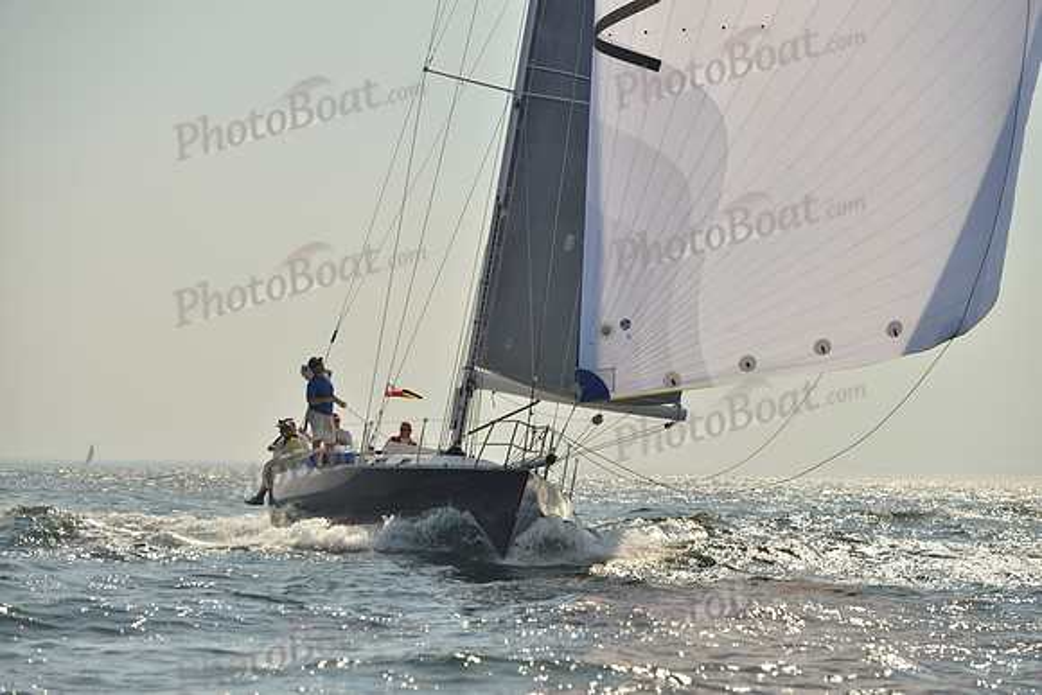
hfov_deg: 13.2
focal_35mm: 155
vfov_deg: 8.9
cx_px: 521
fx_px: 4487
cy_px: 348
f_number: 7.1
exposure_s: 1/2500
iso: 200
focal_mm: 155
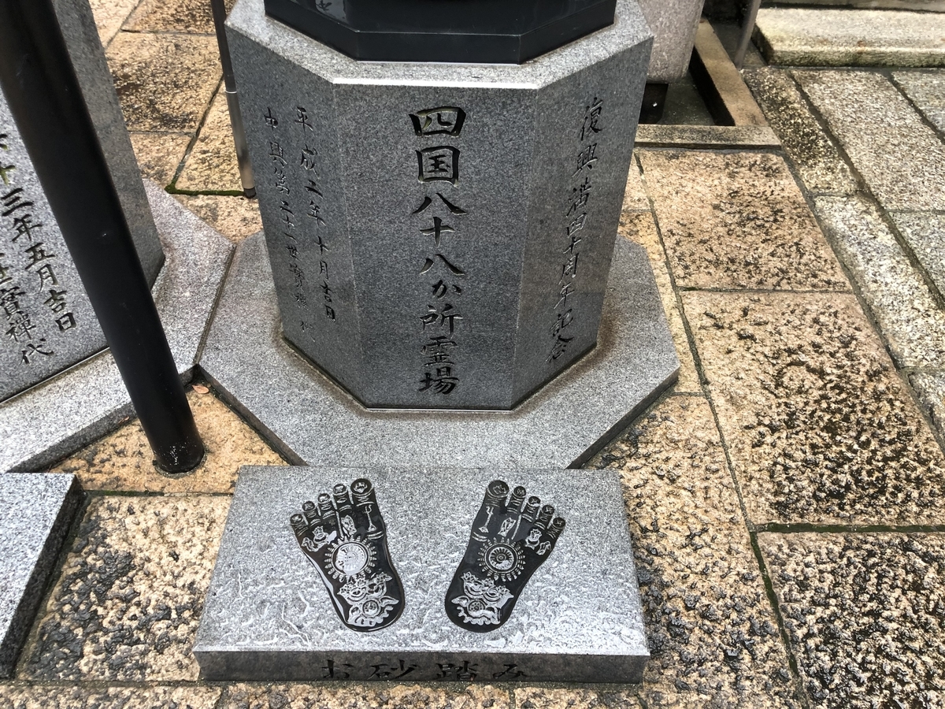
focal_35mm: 28
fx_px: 764
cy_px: 354
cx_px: 472
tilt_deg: -44.0
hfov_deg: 63.4
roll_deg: -1.2
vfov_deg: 49.7
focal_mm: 3.99
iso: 32
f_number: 1.8
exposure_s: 1/30
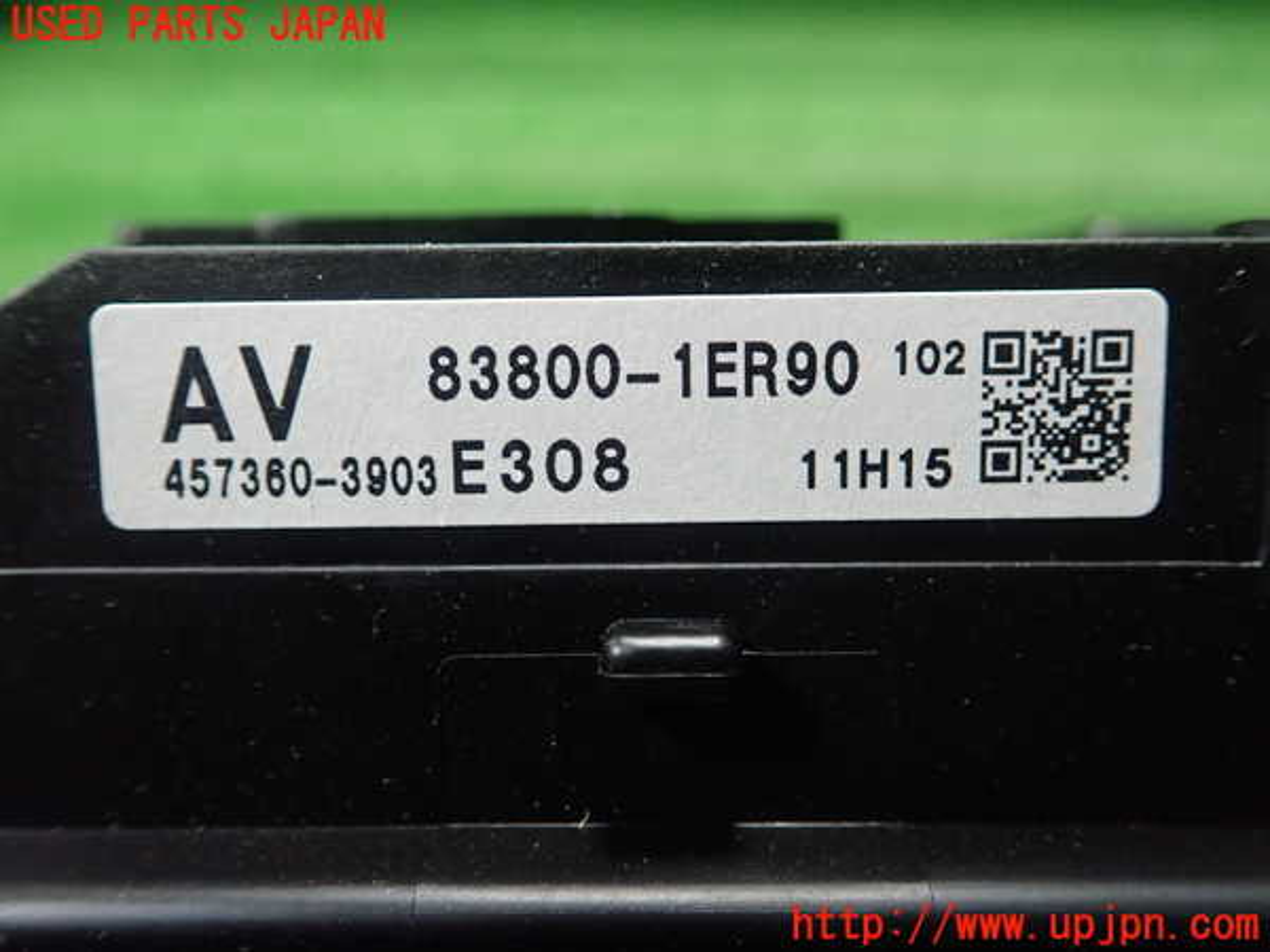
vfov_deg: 46.8
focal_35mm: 30
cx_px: 635
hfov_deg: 60.0
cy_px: 476
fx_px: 1101
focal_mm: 5.5
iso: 500
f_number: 2.3
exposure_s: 1/125
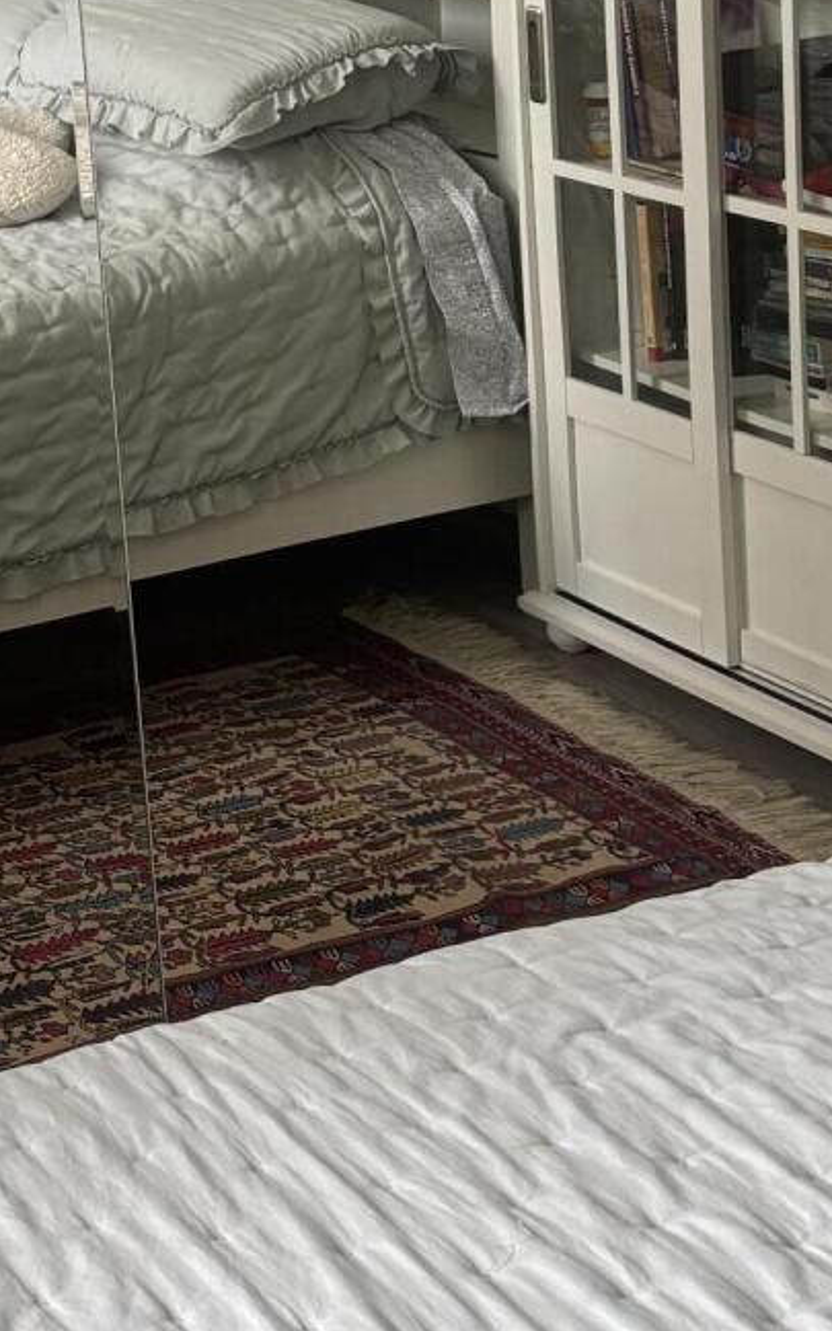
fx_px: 3084
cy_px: 431
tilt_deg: -16.9
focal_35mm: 85
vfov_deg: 24.2
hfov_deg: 15.2
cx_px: 43
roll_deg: +3.8
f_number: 1.6
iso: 125
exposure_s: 1/121
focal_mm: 5.96
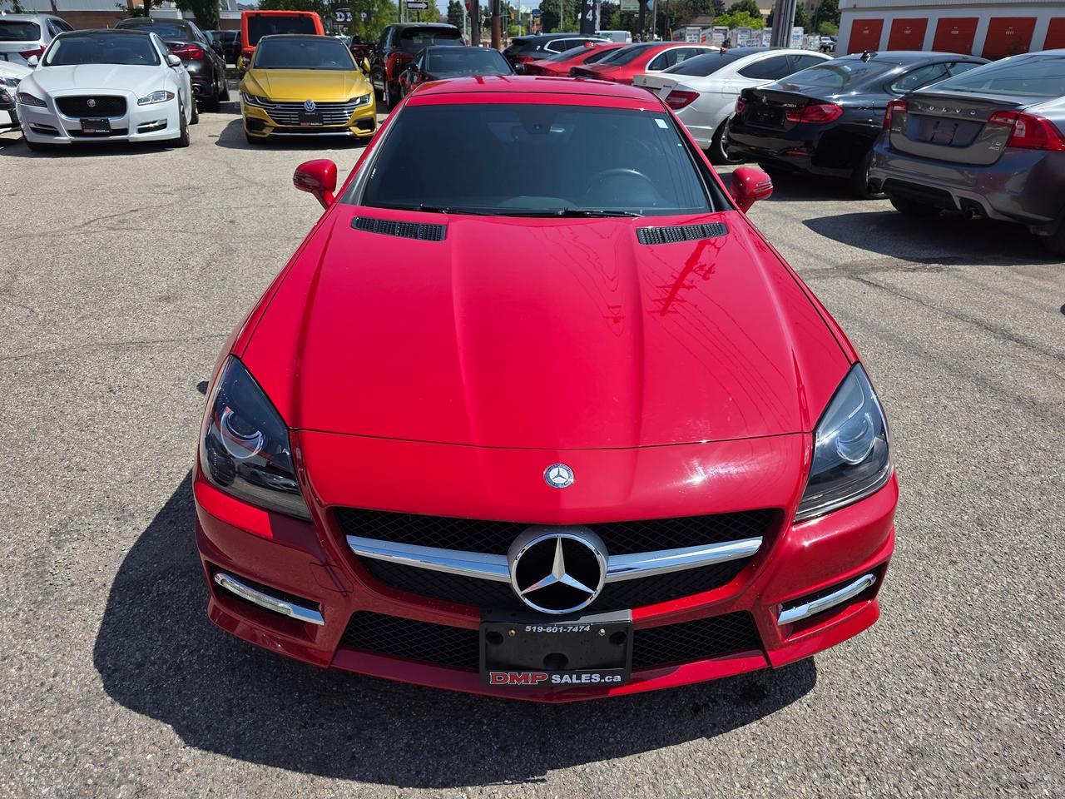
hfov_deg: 73.9
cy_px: 400
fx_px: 708
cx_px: 532
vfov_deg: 58.9
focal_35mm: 23
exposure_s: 1/5778
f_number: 1.7
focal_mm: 6.3
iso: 80
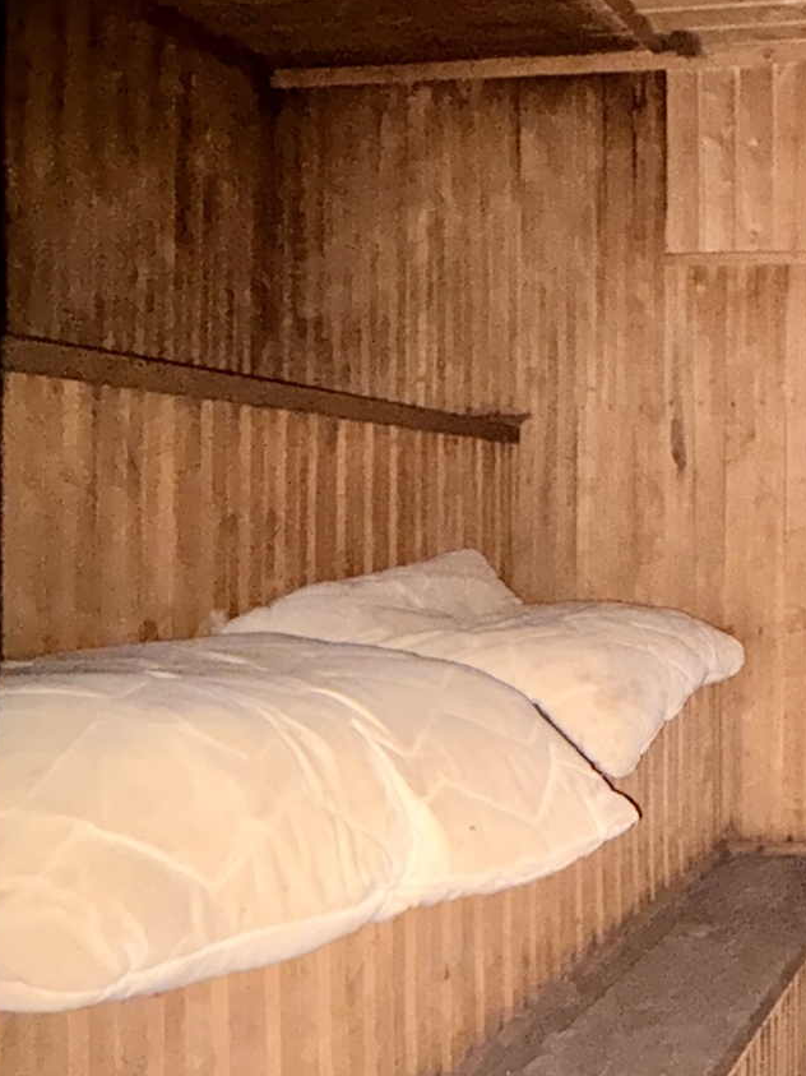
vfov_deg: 54.0
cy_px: 535
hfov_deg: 33.9
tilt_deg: +0.7
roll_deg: -0.3
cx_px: 964
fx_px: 1056
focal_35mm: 34
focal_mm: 2.22
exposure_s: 1/18
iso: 800
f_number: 2.2
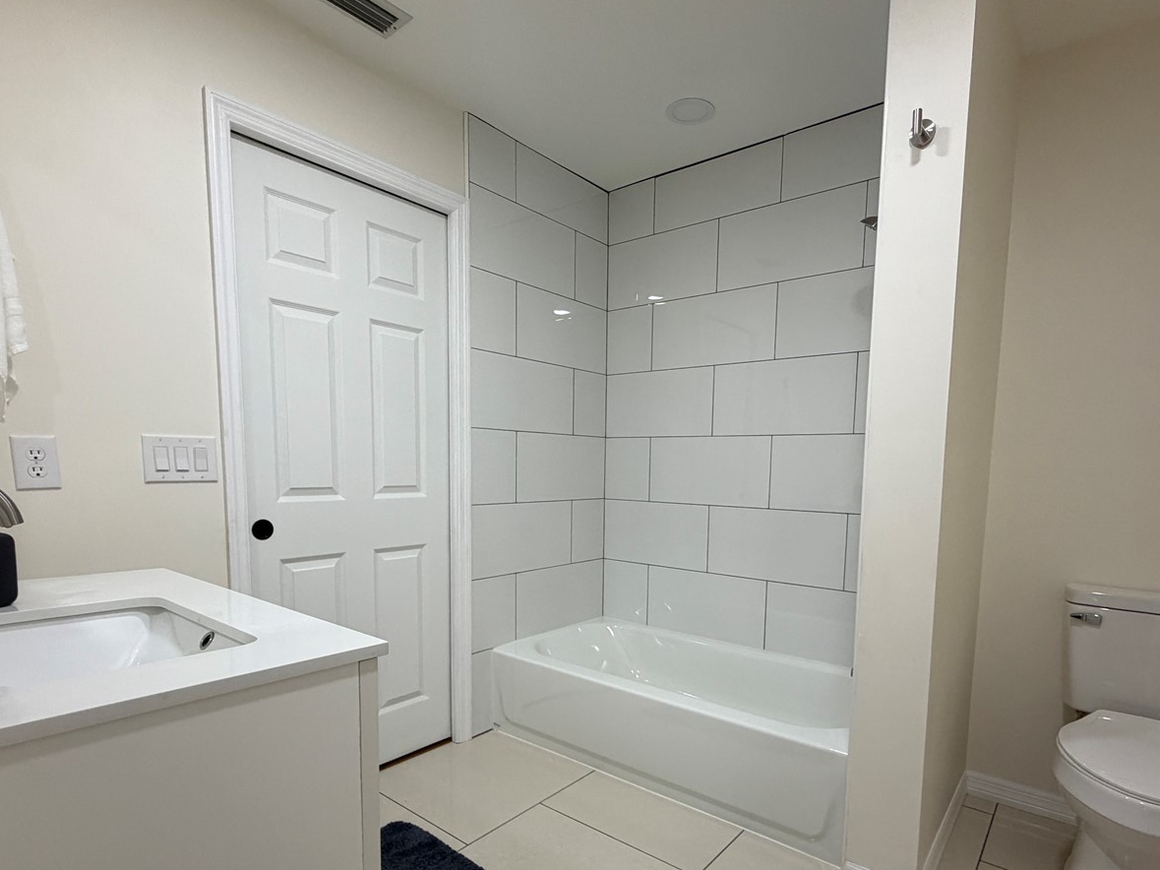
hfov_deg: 84.6
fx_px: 637
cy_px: 535
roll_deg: +0.4
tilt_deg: -5.4
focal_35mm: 19
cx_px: 615
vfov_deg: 67.8
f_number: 2.2
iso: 200
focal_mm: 2.22
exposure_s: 1/120
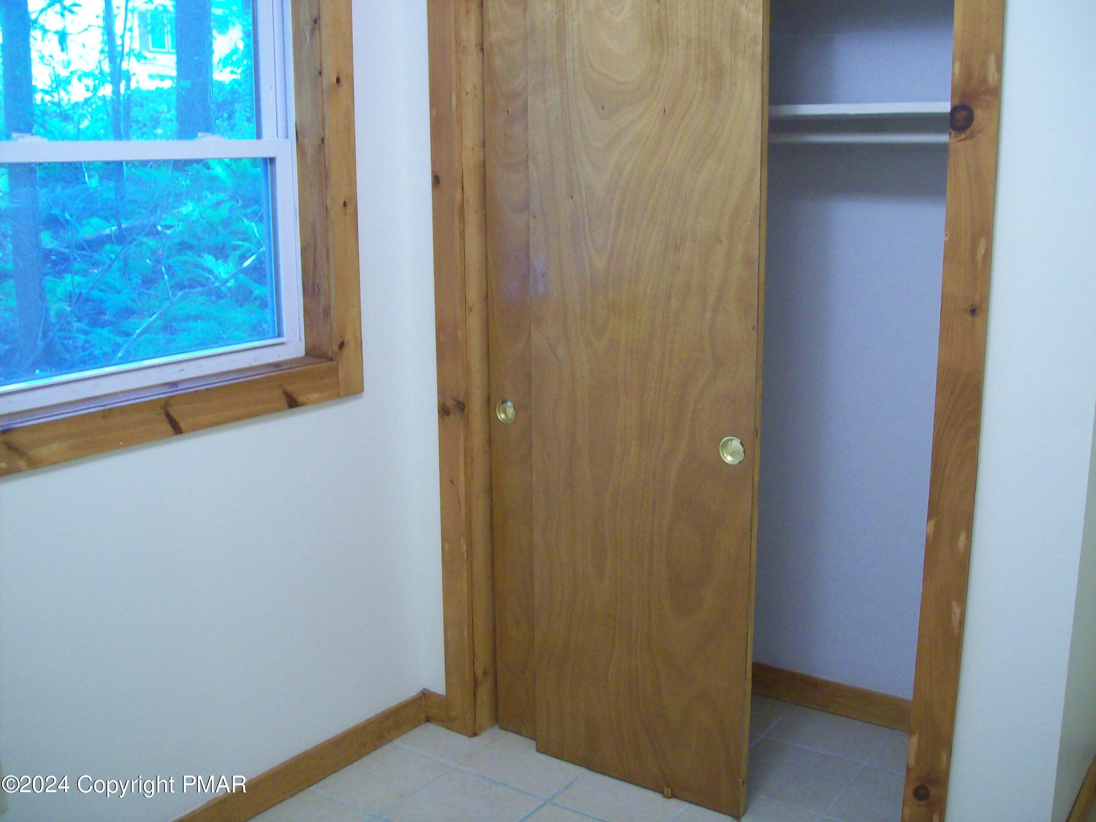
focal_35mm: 36
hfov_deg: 51.4
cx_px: 548
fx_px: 1140
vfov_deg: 39.7
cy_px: 411
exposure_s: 1/10.3
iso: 160
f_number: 2.7
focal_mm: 6
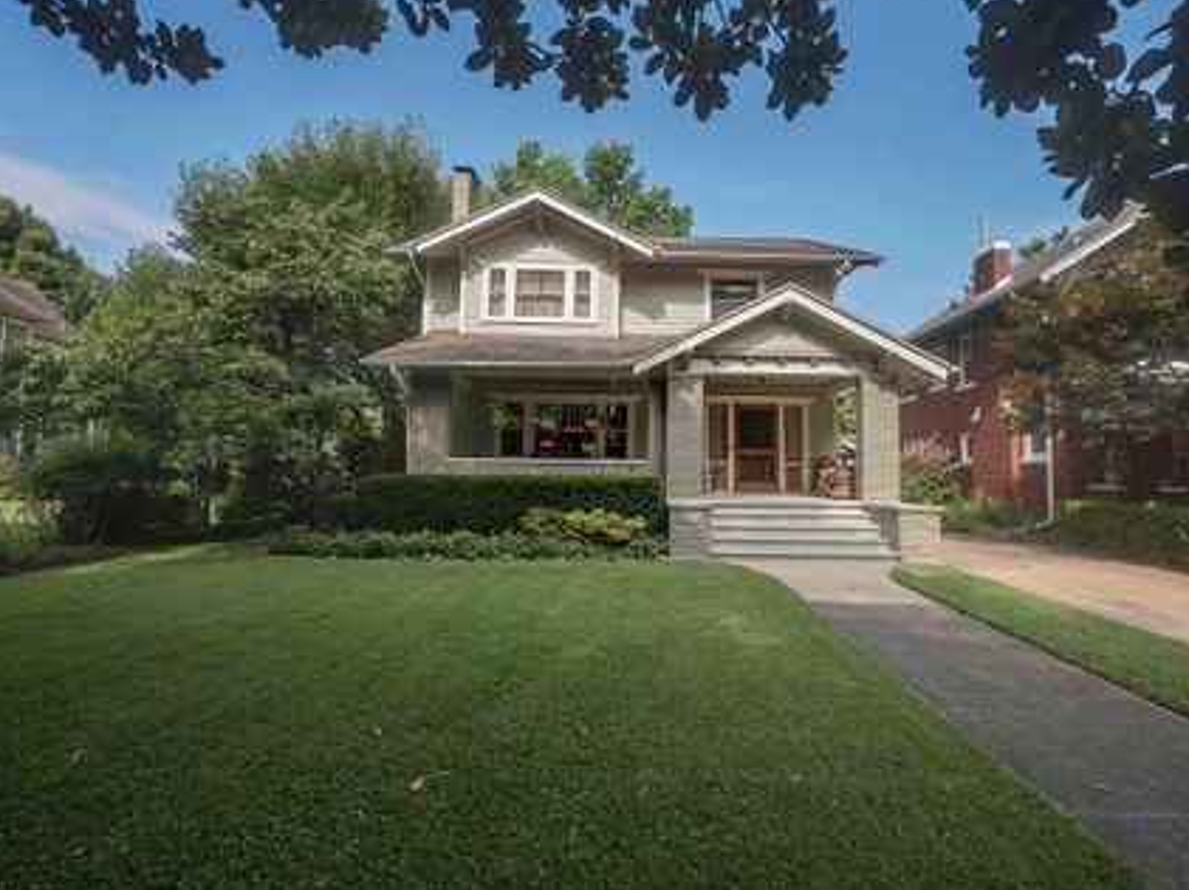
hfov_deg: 94.4
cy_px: 425
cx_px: 635
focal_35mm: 16
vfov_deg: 78.0
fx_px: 549
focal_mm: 14
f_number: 3.5
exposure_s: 1/1250
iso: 200
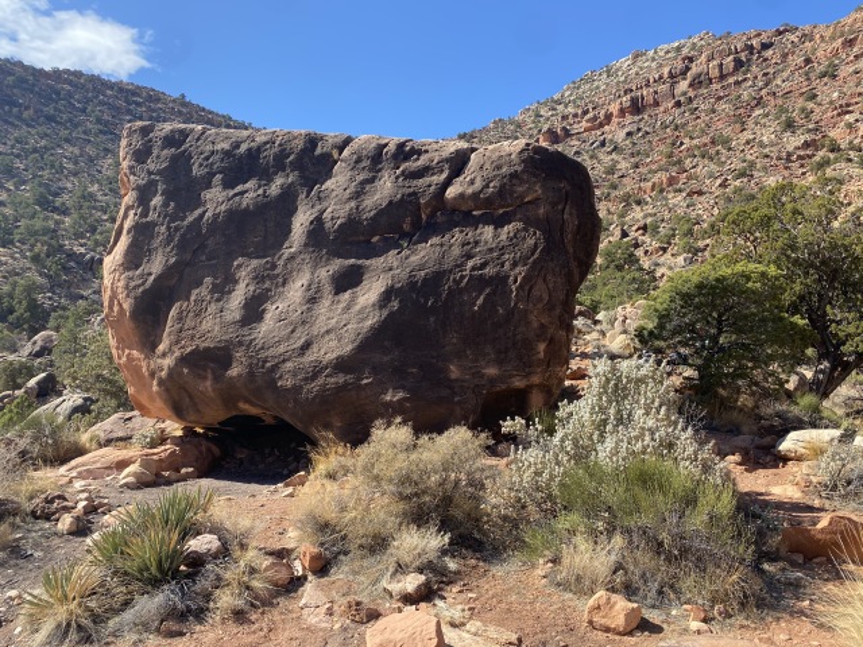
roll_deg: +2.2
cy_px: 324
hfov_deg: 67.3
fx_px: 648
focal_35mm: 26
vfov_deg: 53.1
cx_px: 432
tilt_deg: +8.1
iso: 32
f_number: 1.8
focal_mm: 4.25
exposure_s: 1/1182
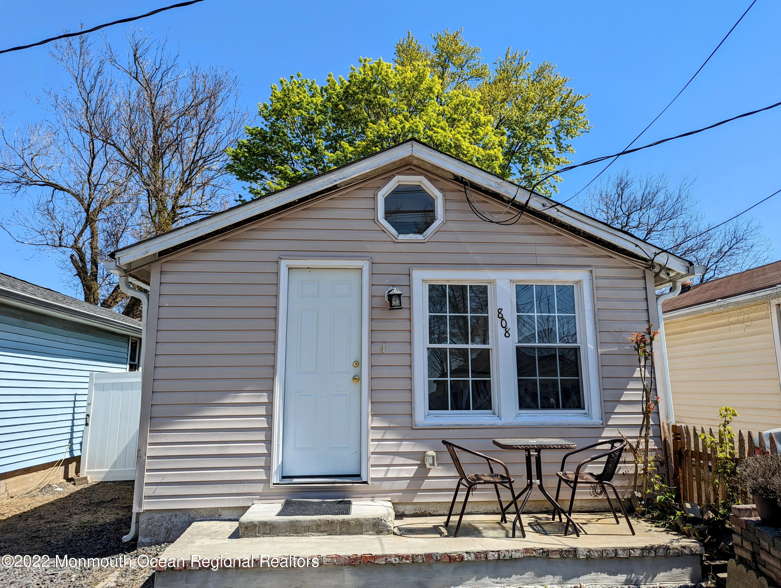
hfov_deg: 71.5
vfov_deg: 56.9
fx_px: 542
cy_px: 294
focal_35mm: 24
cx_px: 390
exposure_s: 1/2463
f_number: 1.85
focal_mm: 6.81
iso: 47
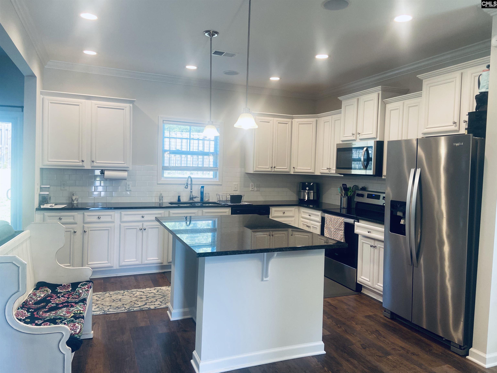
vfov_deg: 53.1
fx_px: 373
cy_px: 186
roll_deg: -1.1
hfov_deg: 67.3
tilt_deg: -2.8
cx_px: 248
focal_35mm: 26
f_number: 1.8
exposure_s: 1/60
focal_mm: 4.25
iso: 64
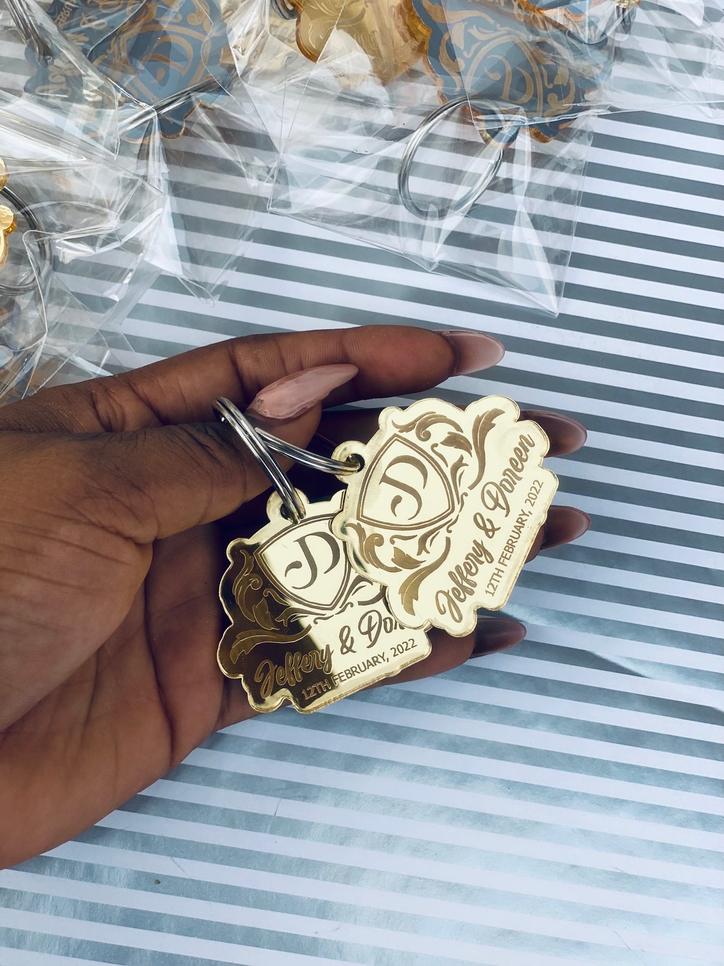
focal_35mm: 52
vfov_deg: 36.8
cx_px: 362
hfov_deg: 28.0
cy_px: 483
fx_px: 1450
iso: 20
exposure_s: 1/761
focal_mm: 6
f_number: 2
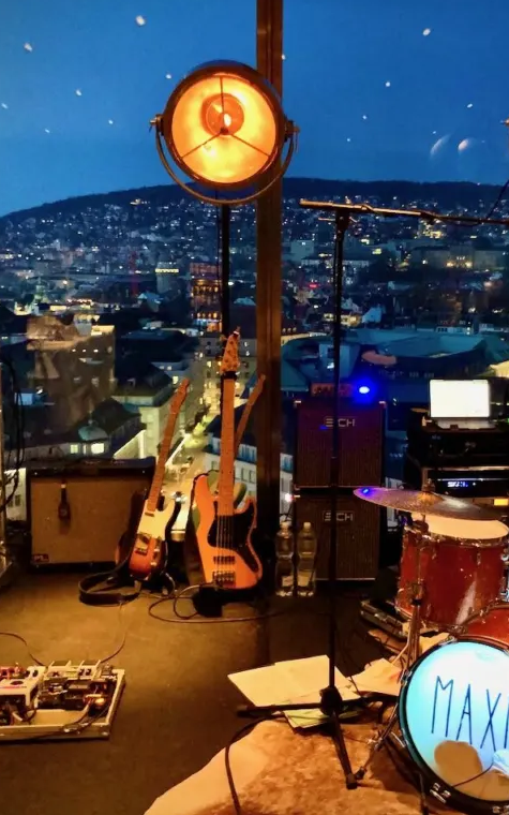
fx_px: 888
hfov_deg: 31.8
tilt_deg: -8.8
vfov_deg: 49.3
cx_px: 331
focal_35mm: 40
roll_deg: -1.4
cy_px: 405
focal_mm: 4
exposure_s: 1/17
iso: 1250
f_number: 1.8
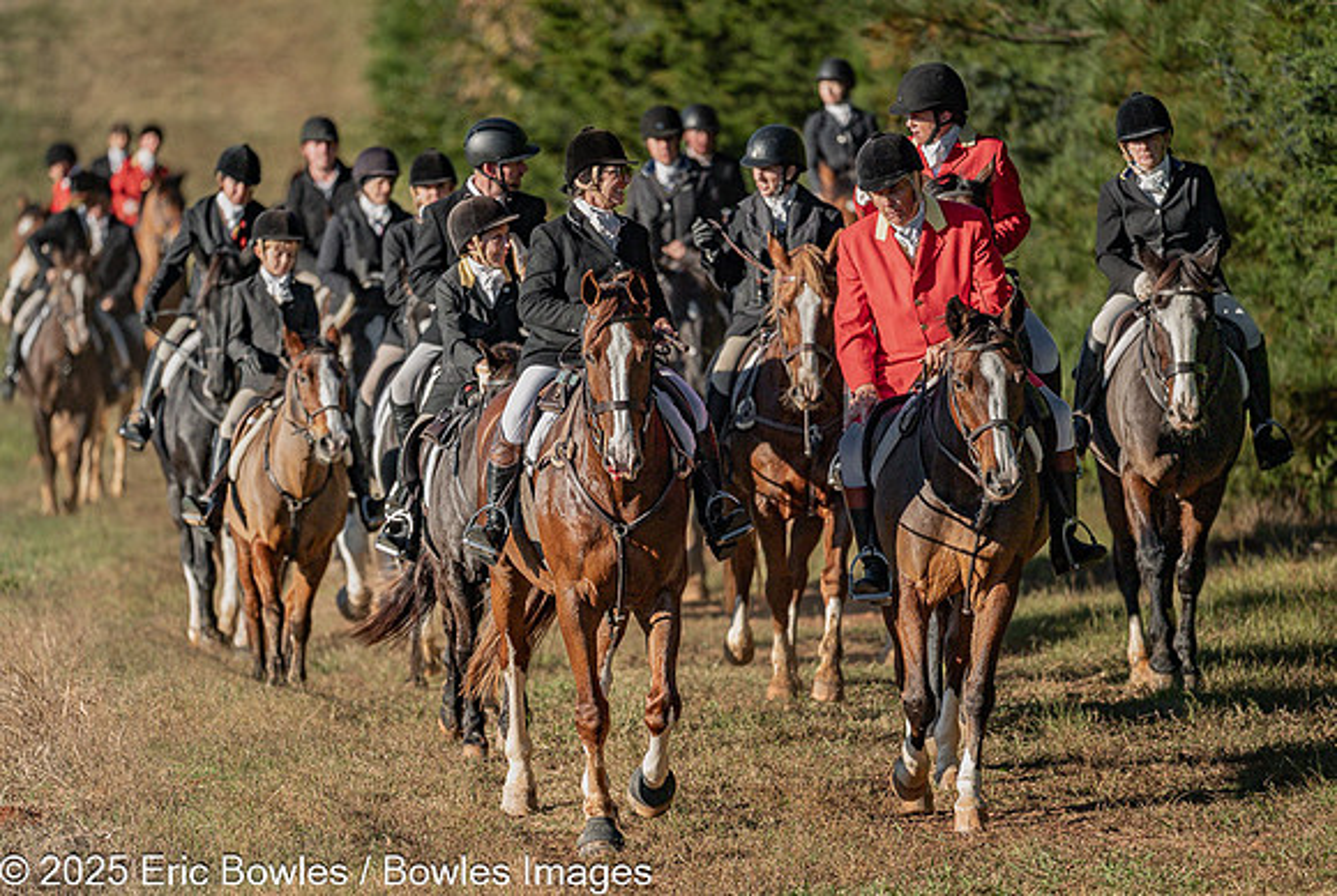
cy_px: 492
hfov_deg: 4.7
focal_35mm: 441
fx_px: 16397
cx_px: 677
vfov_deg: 3.1
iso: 640
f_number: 4.5
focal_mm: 400
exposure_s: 1/4000
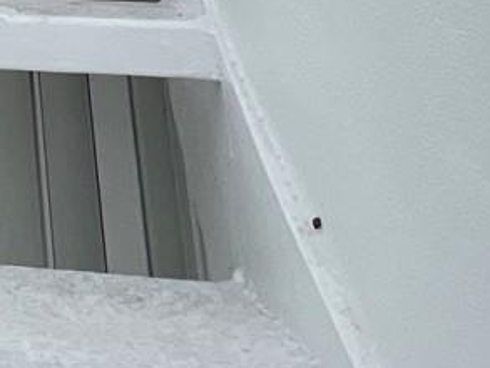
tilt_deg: +21.6
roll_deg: -2.3
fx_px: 1005
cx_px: -348
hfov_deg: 20.7
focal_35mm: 71
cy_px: -547
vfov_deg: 13.8
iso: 32
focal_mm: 1.57
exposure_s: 1/285
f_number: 1.8
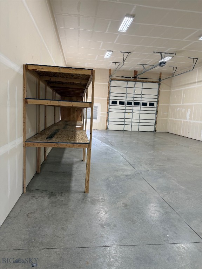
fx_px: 187
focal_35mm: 24
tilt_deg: -7.1
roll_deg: -3.9
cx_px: 101
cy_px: 134
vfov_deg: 71.6
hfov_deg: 56.8
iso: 125
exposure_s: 1/126
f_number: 1.78
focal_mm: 6.76
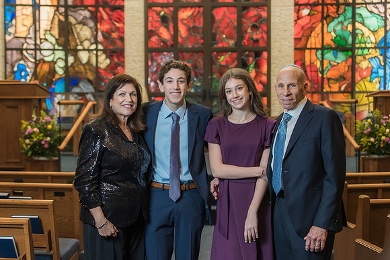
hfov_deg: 27.4
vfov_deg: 18.5
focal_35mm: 74
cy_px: 130
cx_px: 189
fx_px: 801
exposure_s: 1/100
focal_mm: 70
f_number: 4
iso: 1000
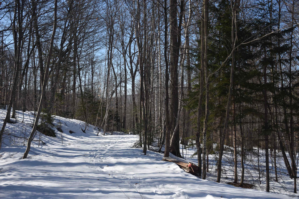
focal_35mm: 40
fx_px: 336
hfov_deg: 47.9
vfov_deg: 33.0
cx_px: 150
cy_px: 100
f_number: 4
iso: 100
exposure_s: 1/250
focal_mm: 27
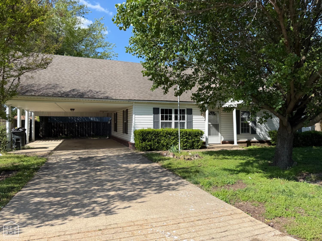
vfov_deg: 56.8
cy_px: 120
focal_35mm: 24
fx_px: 223
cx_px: 161
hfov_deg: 71.6
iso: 80
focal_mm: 6.76
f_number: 1.78
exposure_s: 1/2801
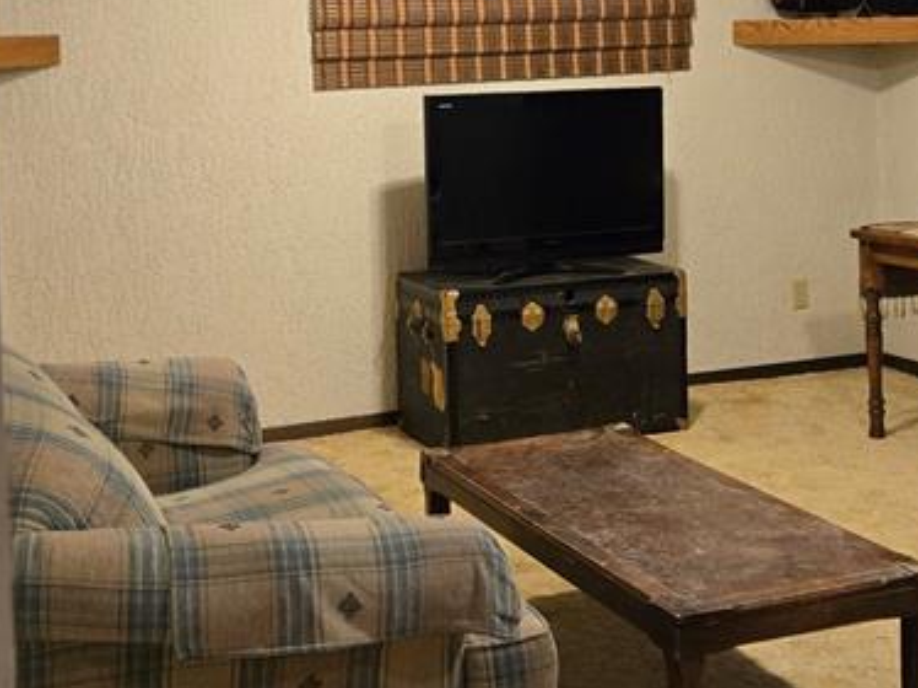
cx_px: 562
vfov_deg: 22.9
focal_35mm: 63
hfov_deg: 30.6
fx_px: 1670
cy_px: 117
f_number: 1.8
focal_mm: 5.4
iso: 800
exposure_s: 1/120
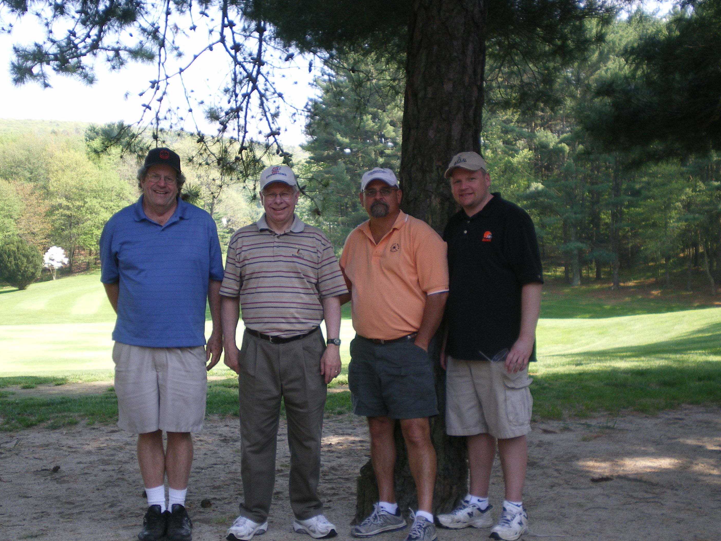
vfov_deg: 26.6
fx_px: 1146
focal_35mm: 55
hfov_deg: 34.9
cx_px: 333
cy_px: 289
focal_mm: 8.4
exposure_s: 1/100
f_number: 3.7
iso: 64
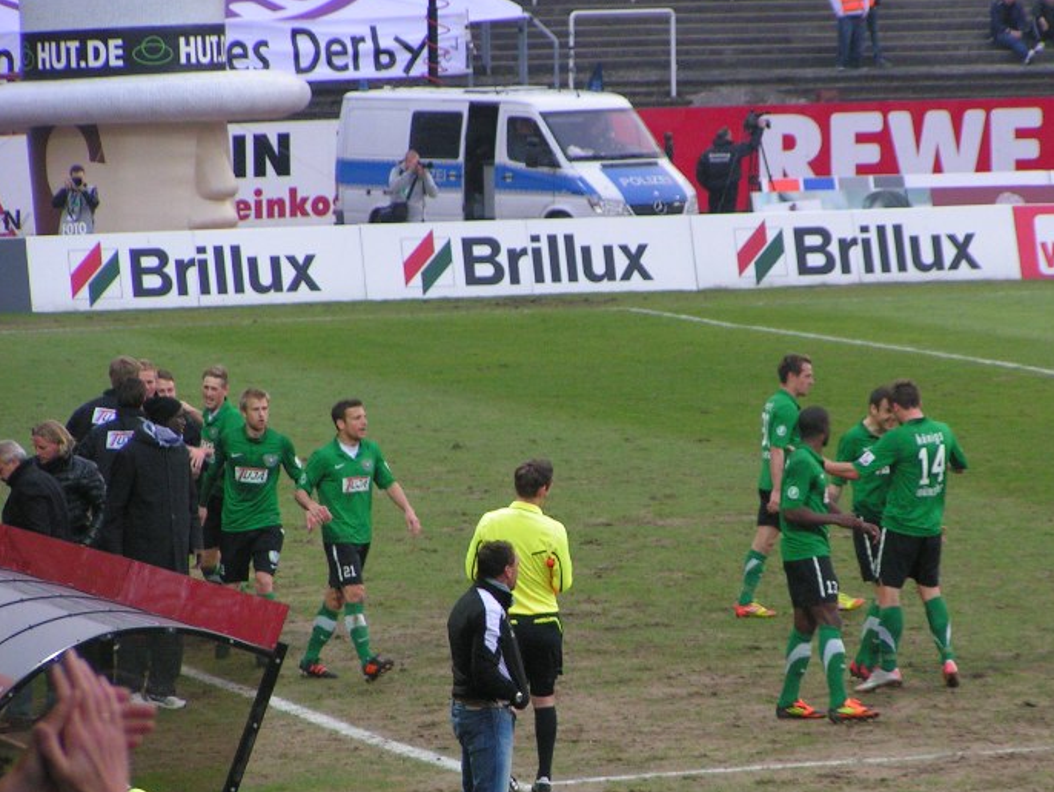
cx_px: 602
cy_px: 446
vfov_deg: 4.9
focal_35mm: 302
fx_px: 9199
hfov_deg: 6.6
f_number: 3.5
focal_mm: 39.6
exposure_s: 1/250
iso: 200
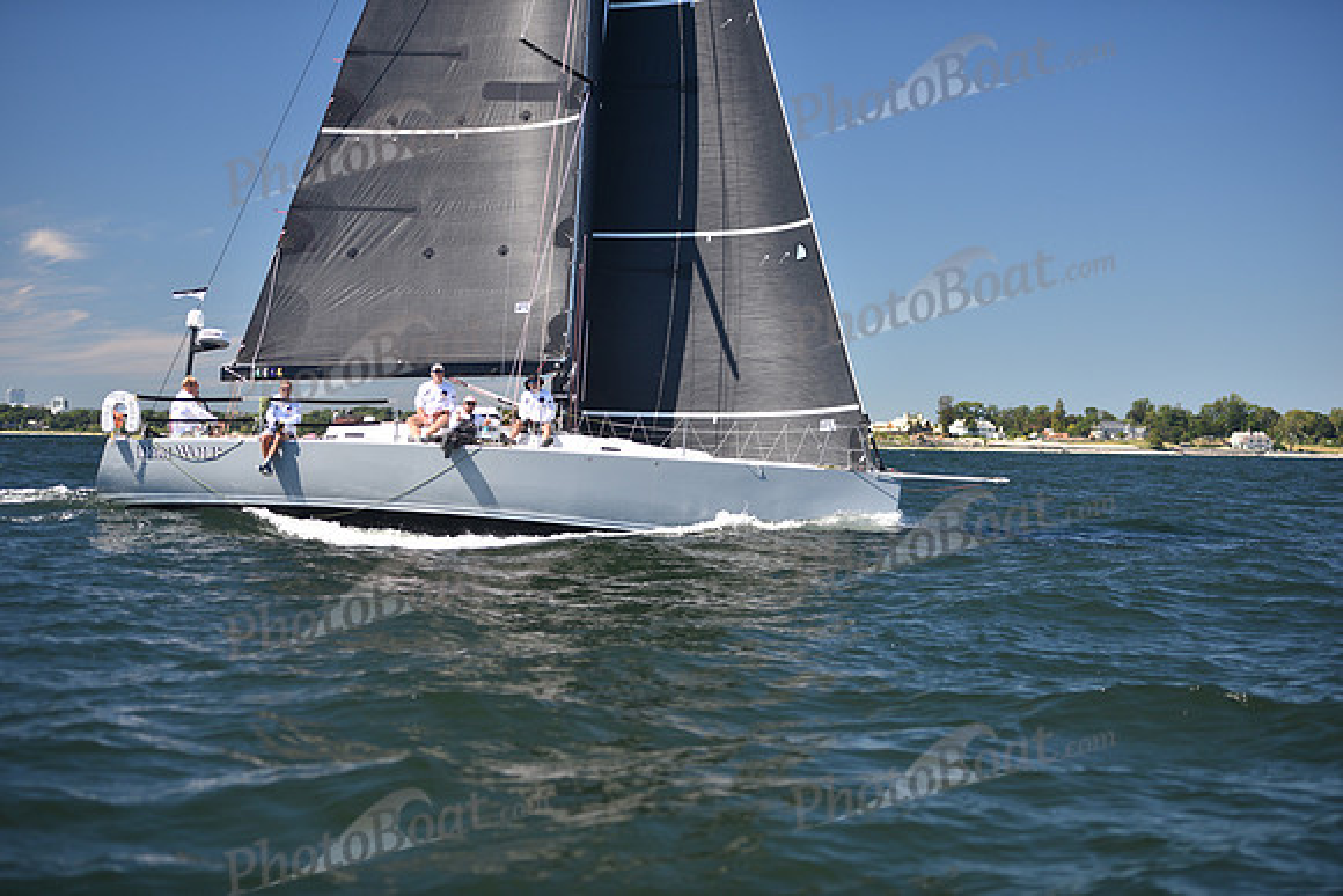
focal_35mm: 70
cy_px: 448
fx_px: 2612
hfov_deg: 28.8
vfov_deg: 19.5
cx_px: 672
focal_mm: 70
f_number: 2.8
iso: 200
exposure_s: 1/800
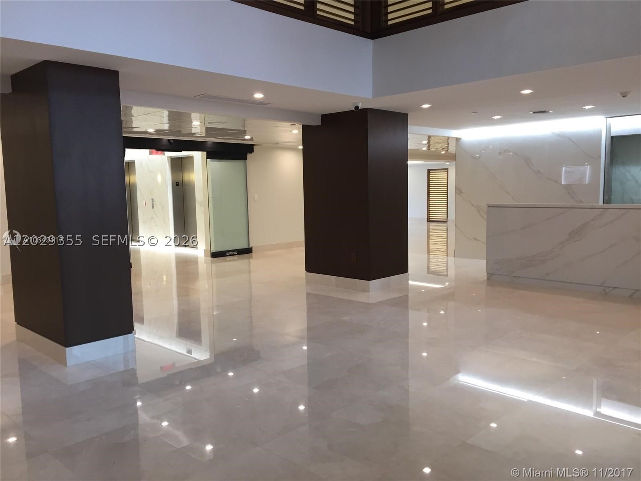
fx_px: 537
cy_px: 240
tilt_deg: -6.2
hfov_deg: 61.7
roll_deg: +2.0
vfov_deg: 48.2
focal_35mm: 29
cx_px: 320
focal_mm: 4.15
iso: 32
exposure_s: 1/30
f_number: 2.2
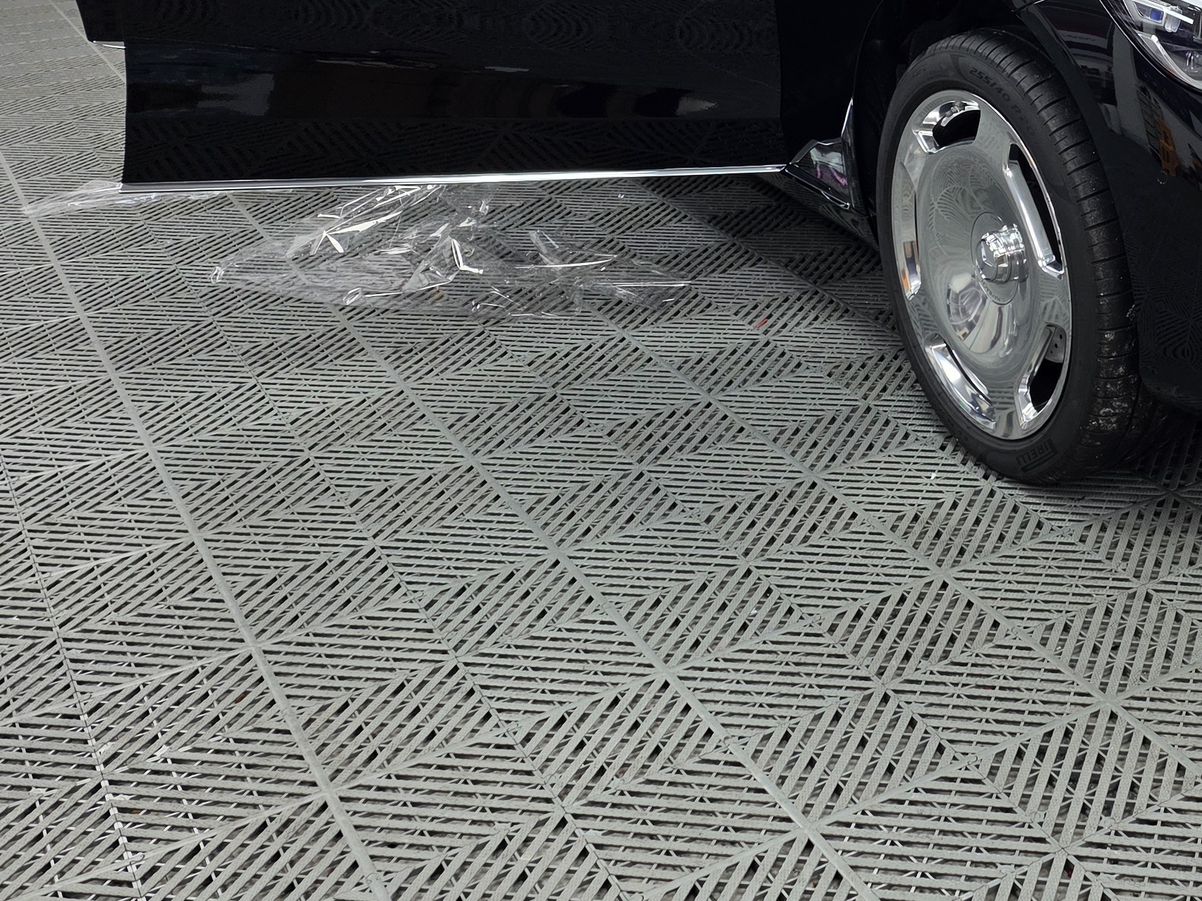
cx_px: 1107
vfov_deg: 26.0
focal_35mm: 54
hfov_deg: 33.5
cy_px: 62
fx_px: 1875
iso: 40
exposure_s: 1/120
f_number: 1.7
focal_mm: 6.25
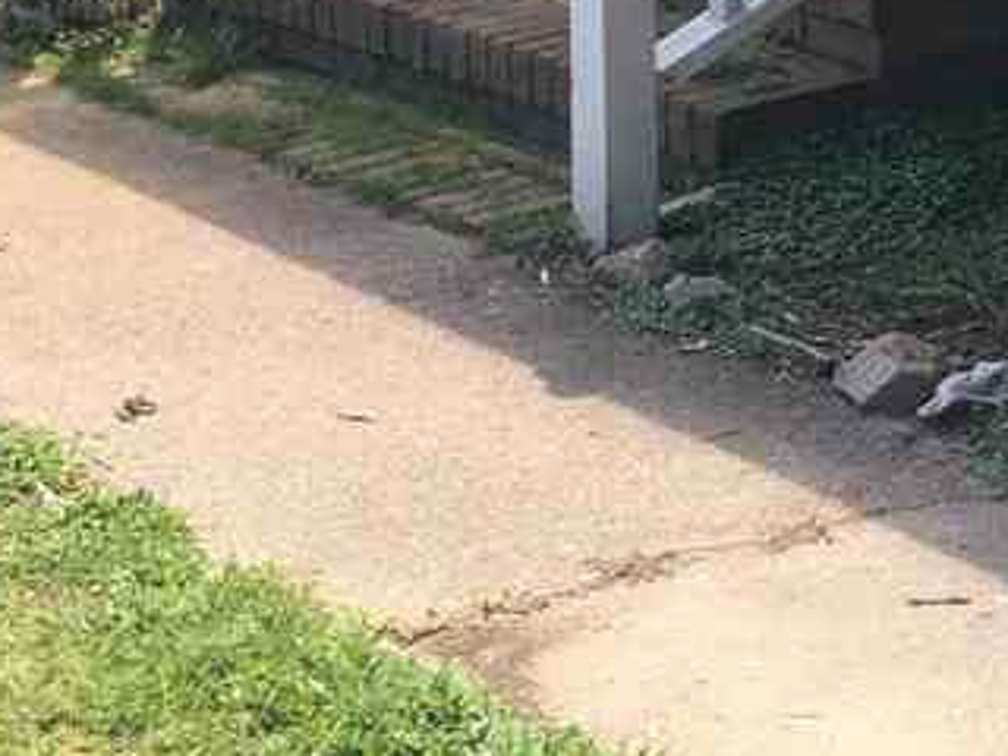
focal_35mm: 116
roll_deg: -2.7
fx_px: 3378
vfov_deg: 12.2
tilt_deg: -5.5
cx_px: 1572
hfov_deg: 15.5
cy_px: -350
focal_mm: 4.15
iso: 25
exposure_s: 1/541
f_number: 2.2
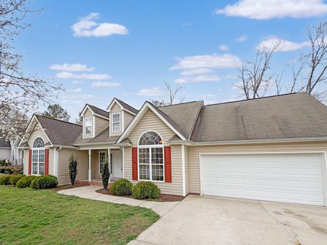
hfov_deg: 102.1
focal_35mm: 14
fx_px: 132
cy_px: 122
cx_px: 164
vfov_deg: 85.7
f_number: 2.2
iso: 20
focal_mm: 2.22
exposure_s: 1/1400
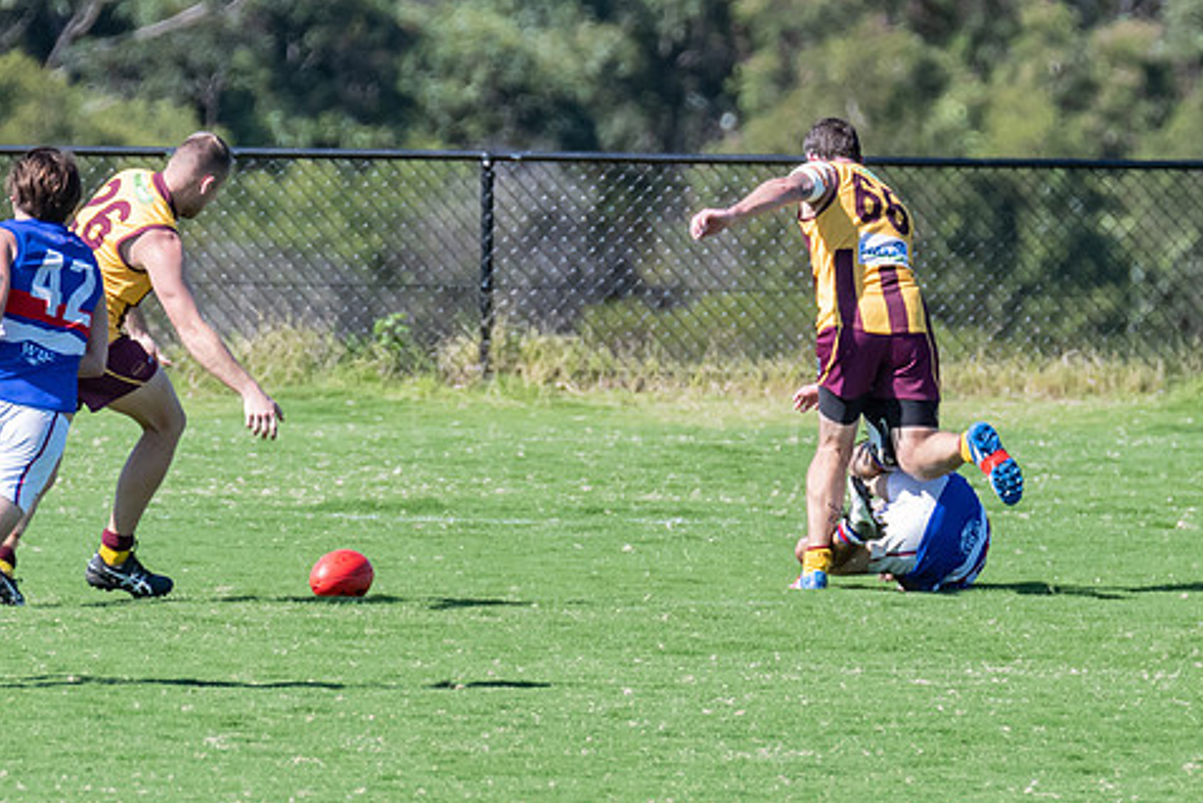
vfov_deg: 1.1
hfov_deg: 1.6
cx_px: 1015
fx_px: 42617
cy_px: 536
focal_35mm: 1275
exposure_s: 1/2000
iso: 1000
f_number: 6.3
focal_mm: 450
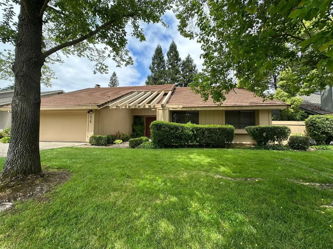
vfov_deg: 85.7
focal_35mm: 14
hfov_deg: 102.1
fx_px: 135
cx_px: 166
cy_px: 124
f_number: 2.2
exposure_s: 1/711
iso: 40
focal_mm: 2.22
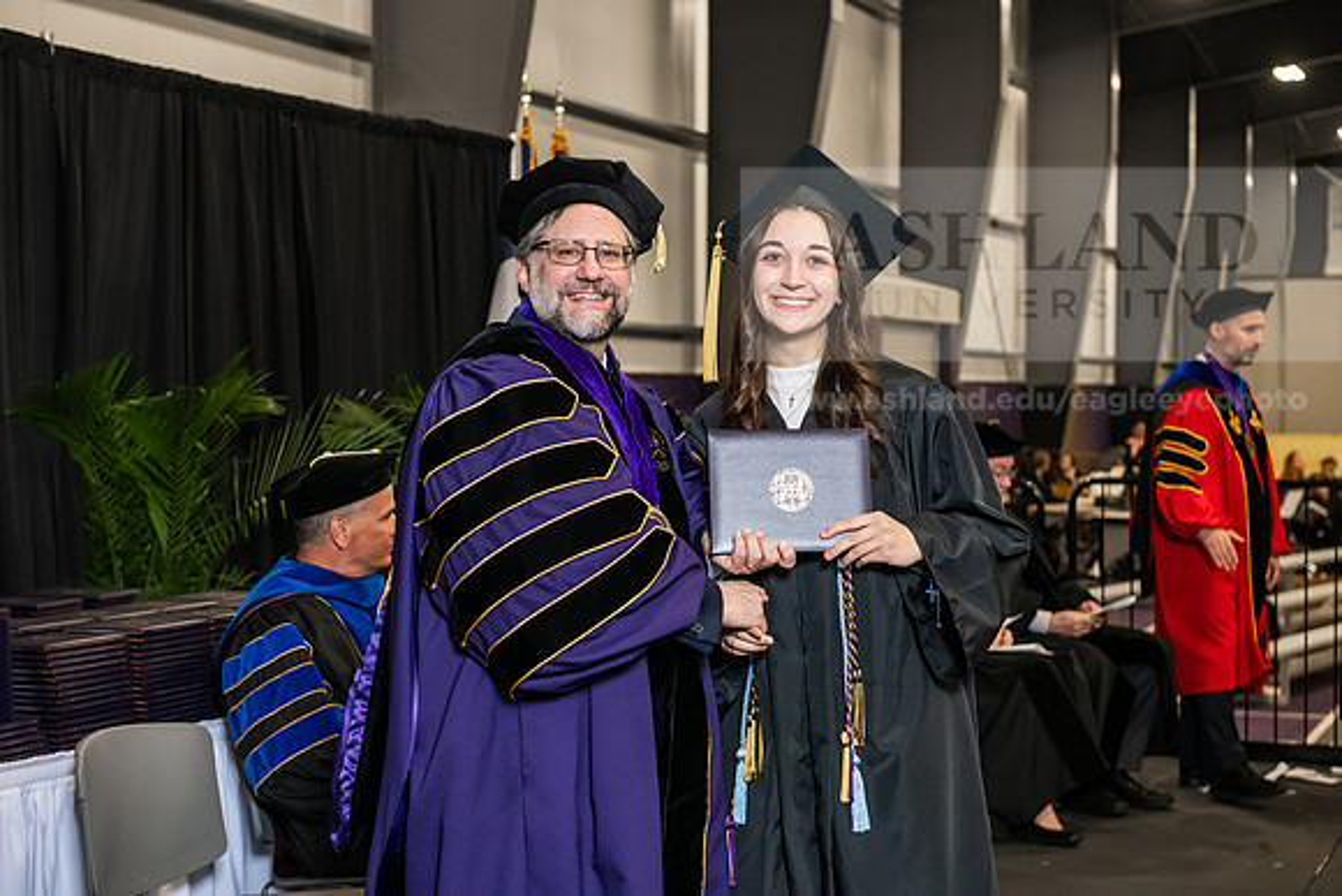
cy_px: 448
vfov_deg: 20.6
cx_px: 671
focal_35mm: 66
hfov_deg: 30.5
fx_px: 2461
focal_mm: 66
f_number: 5
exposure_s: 1/200
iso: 2500
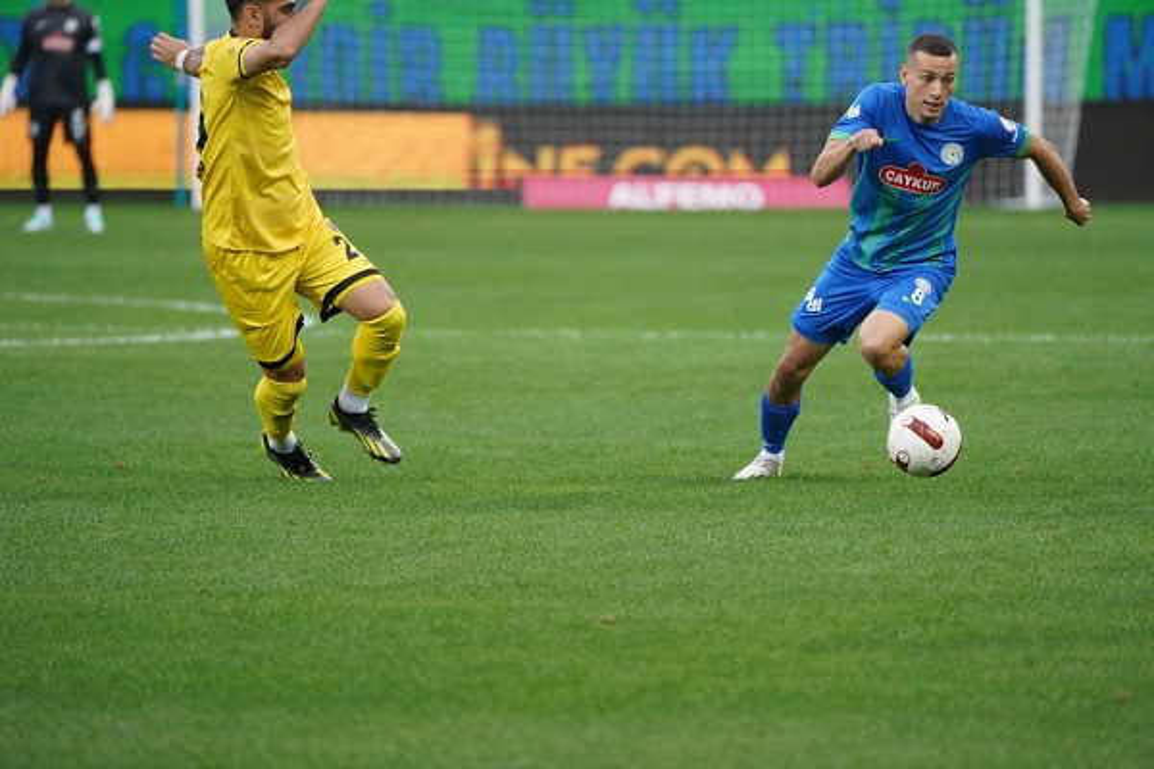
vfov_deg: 3.4
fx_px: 12821
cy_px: 384
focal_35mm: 400
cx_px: 577
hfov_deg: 5.2
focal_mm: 400
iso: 6400
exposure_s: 1/2000
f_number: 5.6
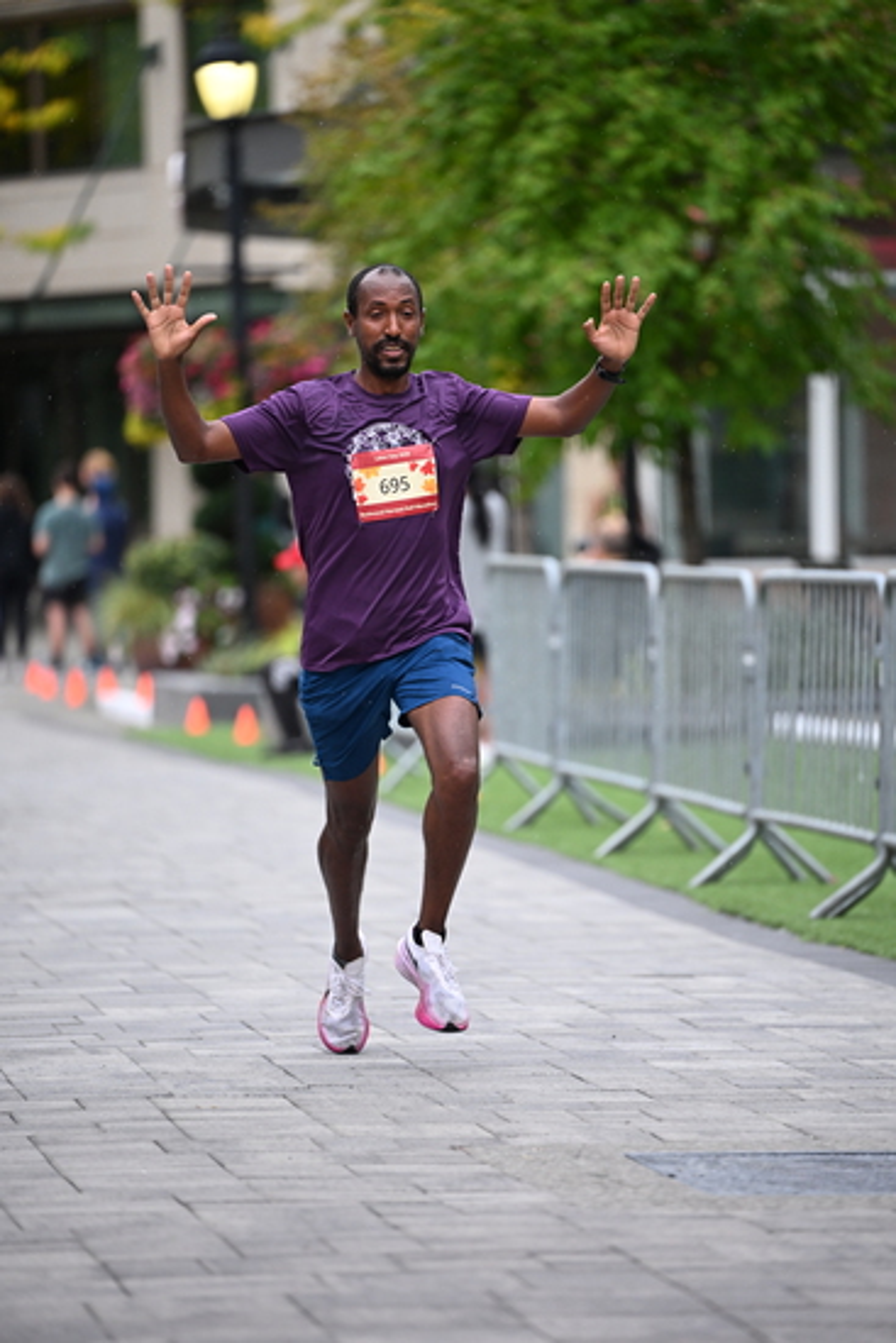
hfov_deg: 6.9
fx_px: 7461
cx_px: 448
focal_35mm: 200
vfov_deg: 10.3
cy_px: 672
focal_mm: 200
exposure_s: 1/1600
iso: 1250
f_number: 2.8
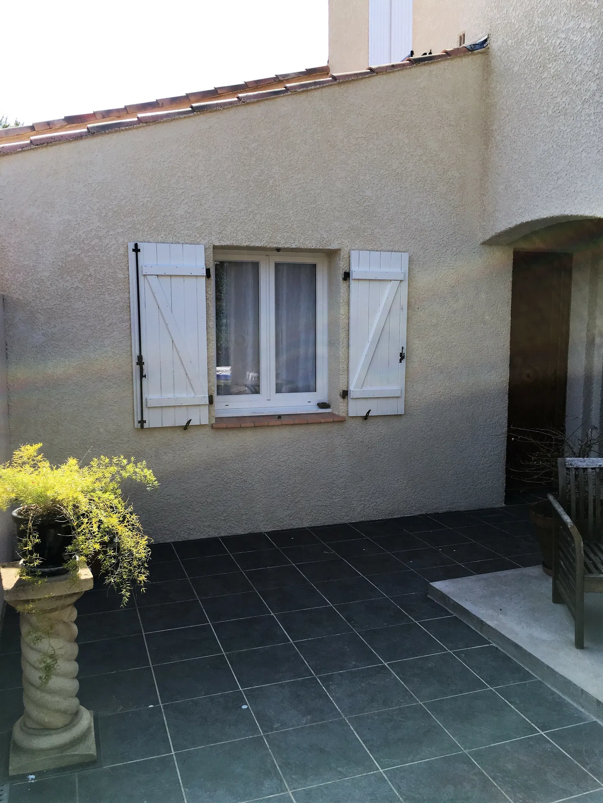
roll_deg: -0.6
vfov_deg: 61.7
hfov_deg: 48.2
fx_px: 673
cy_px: 402
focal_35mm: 29
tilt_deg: -6.2
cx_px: 302
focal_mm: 4.15
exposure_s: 1/663
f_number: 2.2
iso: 25
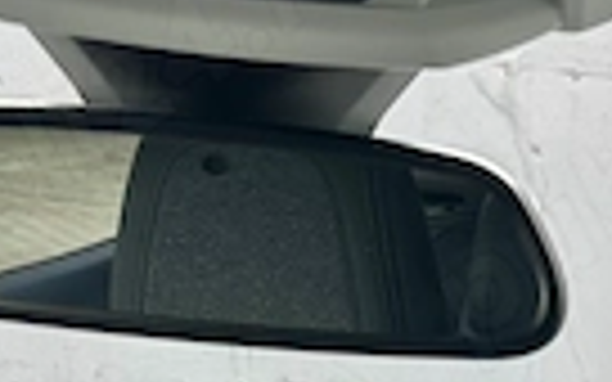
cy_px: 858
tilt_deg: -10.4
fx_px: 1868
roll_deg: -3.8
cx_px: 1040
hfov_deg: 16.2
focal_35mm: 112
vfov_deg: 10.4
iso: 50
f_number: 1.78
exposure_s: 1/125
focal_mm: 6.86
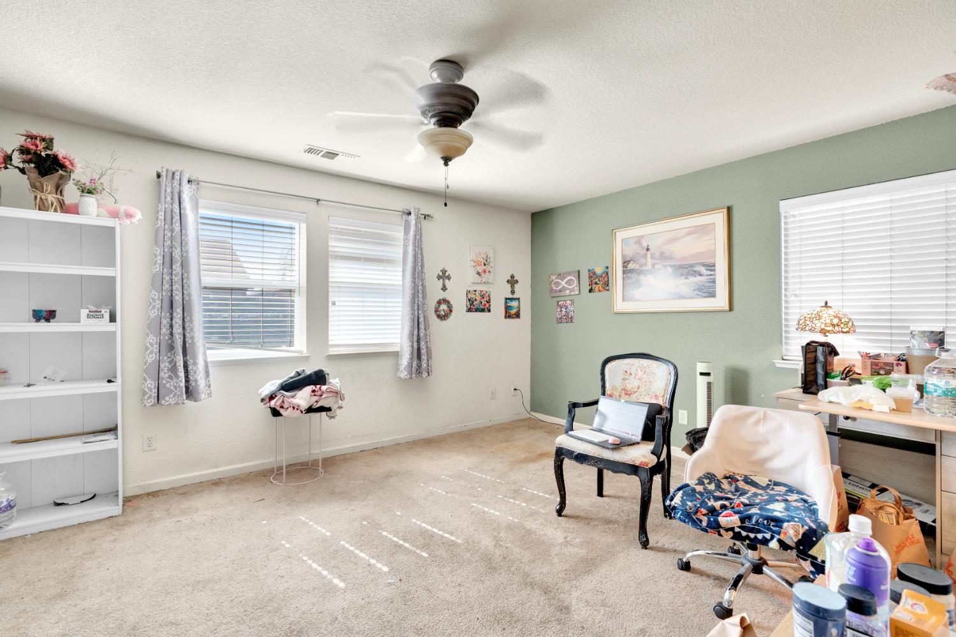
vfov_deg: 73.7
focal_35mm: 16
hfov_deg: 96.8
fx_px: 425
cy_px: 318
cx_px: 478
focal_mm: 16
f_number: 7.1
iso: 640
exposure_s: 1/6
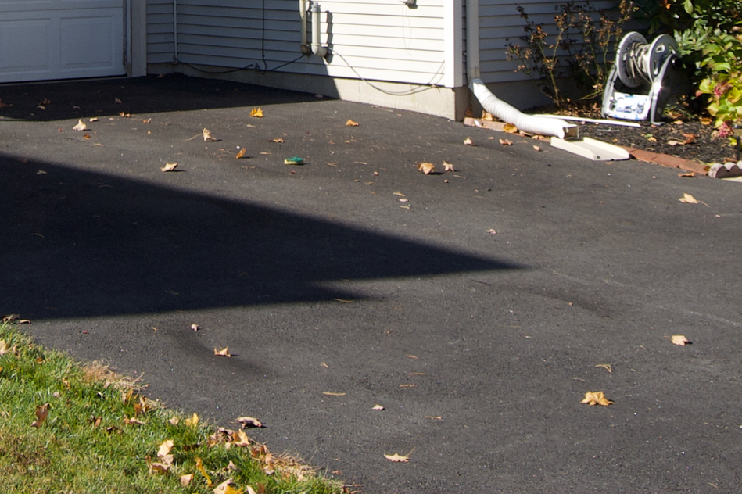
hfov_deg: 19.0
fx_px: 2205
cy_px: -295
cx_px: 186
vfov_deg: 12.1
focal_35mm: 107
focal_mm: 22
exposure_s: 1/250
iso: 100
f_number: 8
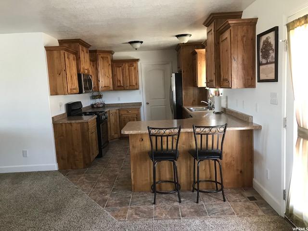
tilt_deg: -6.5
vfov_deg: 49.7
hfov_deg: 63.4
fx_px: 249
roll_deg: +2.8
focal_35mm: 28
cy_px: 116
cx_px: 154
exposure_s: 1/17
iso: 40
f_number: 1.8
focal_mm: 3.99
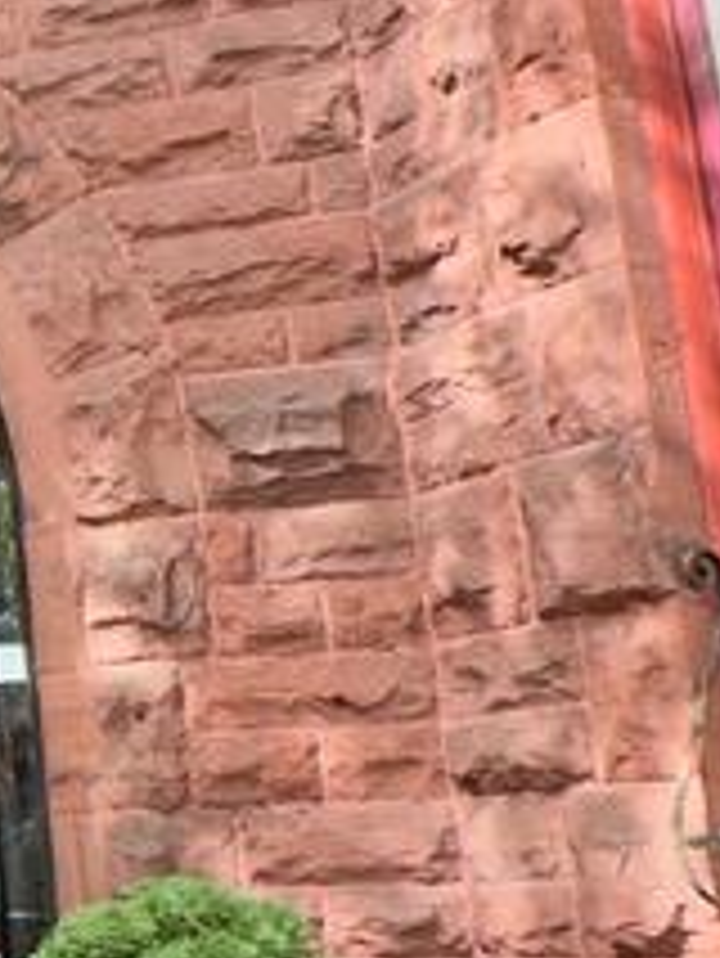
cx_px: -587
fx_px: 1967
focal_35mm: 71
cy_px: 468
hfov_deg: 17.0
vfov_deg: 27.4
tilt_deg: +12.6
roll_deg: +0.0
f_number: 2.2
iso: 40
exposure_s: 1/168
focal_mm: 2.22
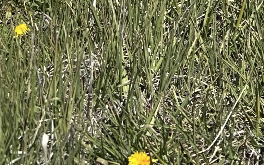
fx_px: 907
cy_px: -312
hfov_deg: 16.5
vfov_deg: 8.8
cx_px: 171
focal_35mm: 126
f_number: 1.78
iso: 80
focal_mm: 6.86
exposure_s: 1/6211
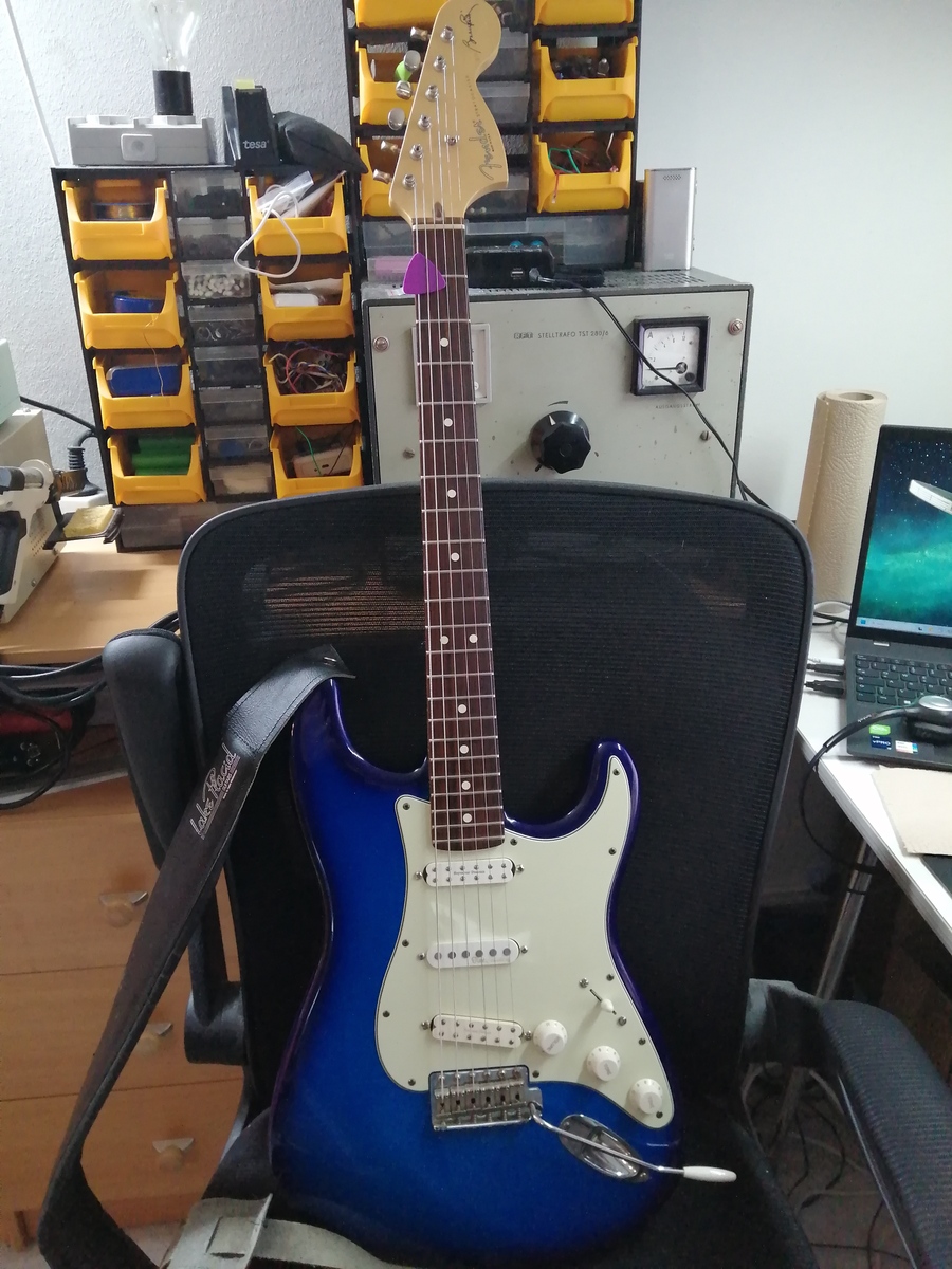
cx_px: 476
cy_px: 634
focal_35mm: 26
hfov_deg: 53.1
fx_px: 953
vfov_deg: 67.3
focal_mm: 3.46
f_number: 1.8
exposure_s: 1/33.3
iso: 250
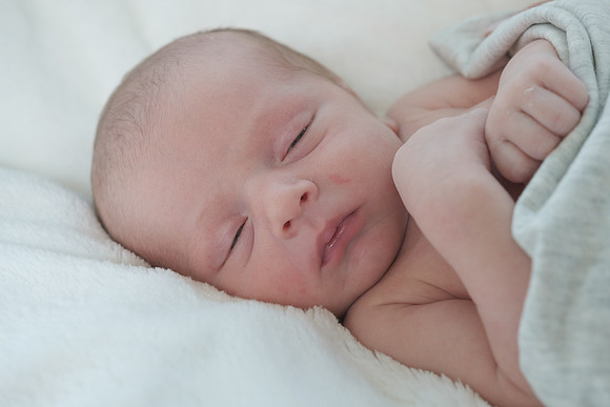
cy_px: 204
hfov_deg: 35.6
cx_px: 305
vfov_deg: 24.2
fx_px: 949
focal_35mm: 56
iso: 800
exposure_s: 1/140
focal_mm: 37.6
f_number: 4
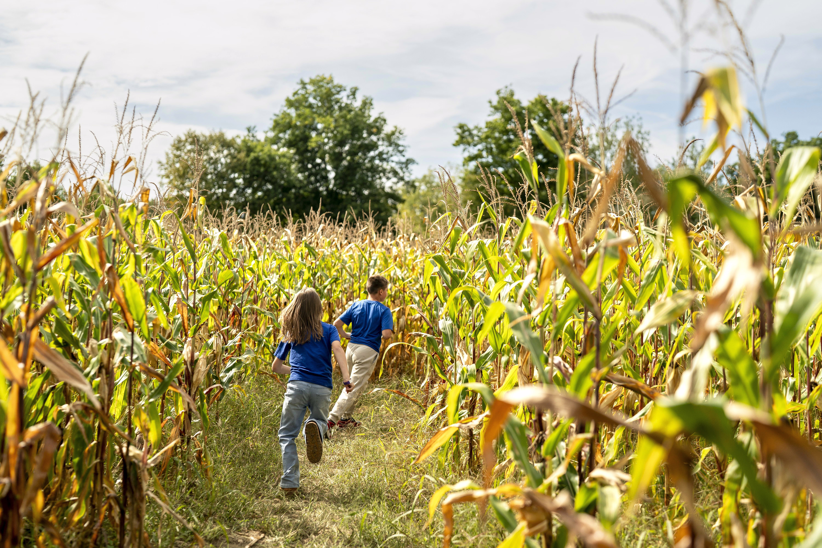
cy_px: 274
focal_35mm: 50
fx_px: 1142
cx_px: 411
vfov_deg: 27.0
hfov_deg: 39.6
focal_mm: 50
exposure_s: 1/5000
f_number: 2
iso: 160
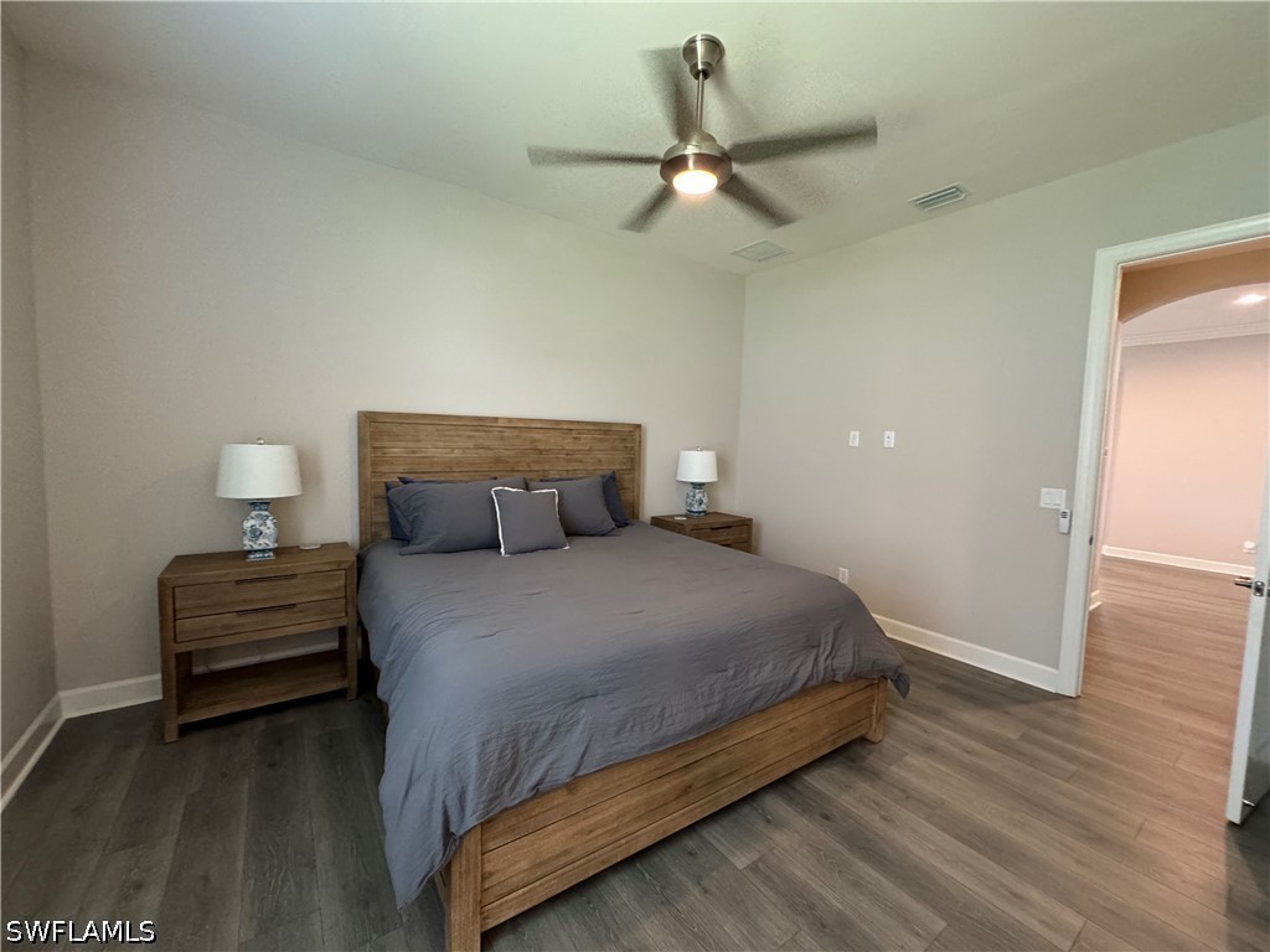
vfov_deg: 85.7
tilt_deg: -5.7
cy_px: 476
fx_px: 514
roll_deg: -1.2
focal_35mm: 14
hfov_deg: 102.1
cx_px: 635
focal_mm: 2.22
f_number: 2.2
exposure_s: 1/60
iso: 640
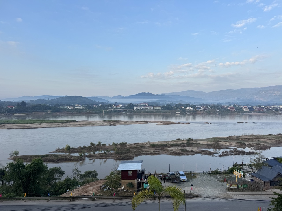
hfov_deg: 71.6
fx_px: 196
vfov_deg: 56.8
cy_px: 106
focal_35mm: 24
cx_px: 141
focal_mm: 6.76
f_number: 1.78
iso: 80
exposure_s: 1/1980
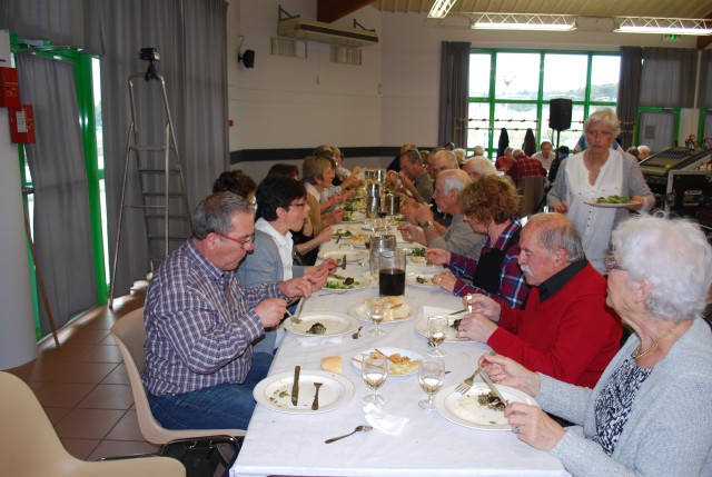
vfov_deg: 43.8
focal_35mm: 30
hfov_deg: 61.8
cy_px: 238
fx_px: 594
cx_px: 356
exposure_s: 1/60
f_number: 3.8
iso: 200
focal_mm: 20
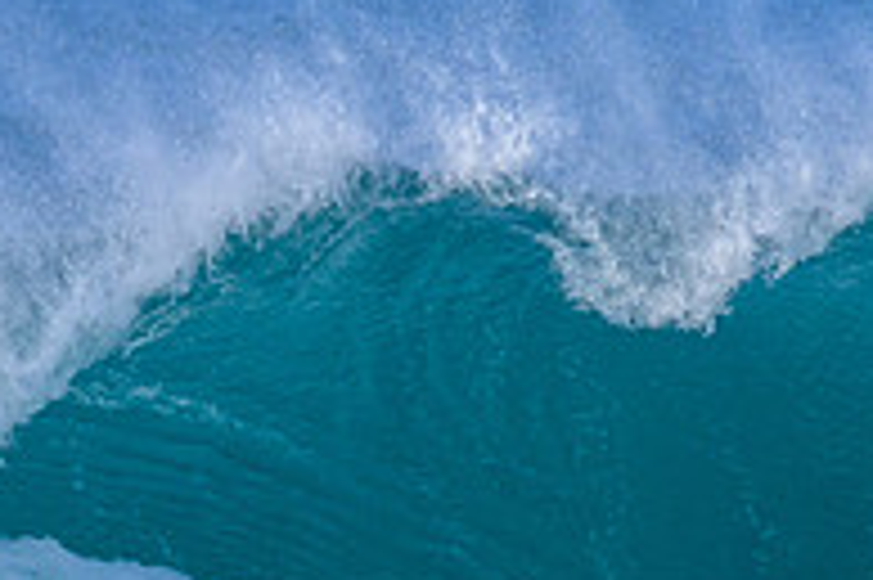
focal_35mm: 2073
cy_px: 583
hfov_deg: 1.0
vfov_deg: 0.7
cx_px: 127
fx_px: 50226
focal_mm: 560
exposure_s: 1/2000
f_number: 8
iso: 560
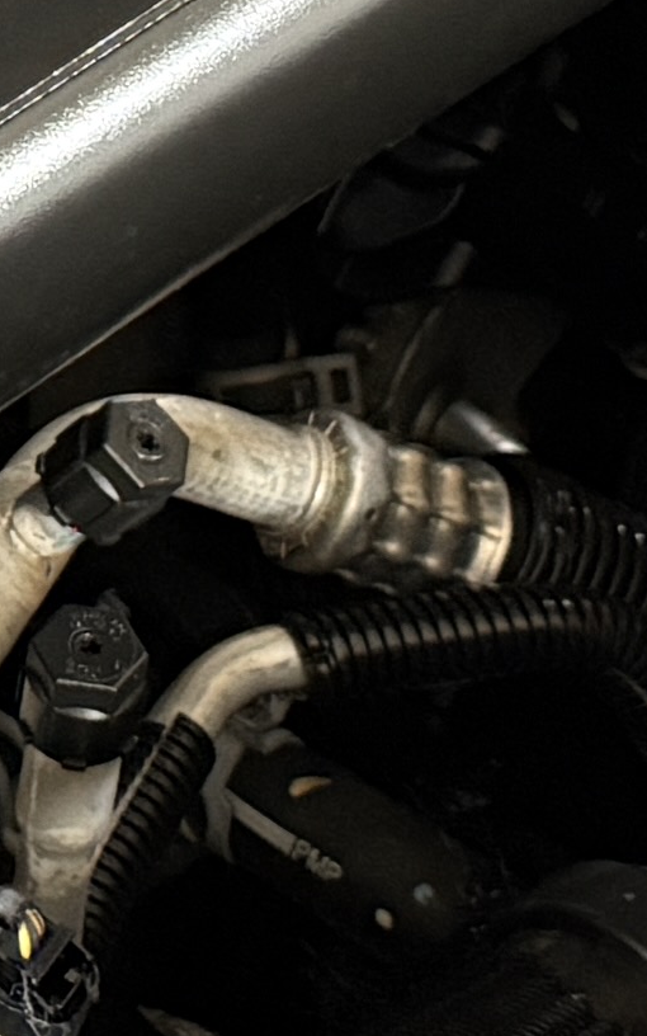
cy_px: -100
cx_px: -481
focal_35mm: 178
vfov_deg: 11.6
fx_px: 5022
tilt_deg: -37.5
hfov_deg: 7.2
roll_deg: +0.7
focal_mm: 6.76
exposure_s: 1/40
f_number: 1.78
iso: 640
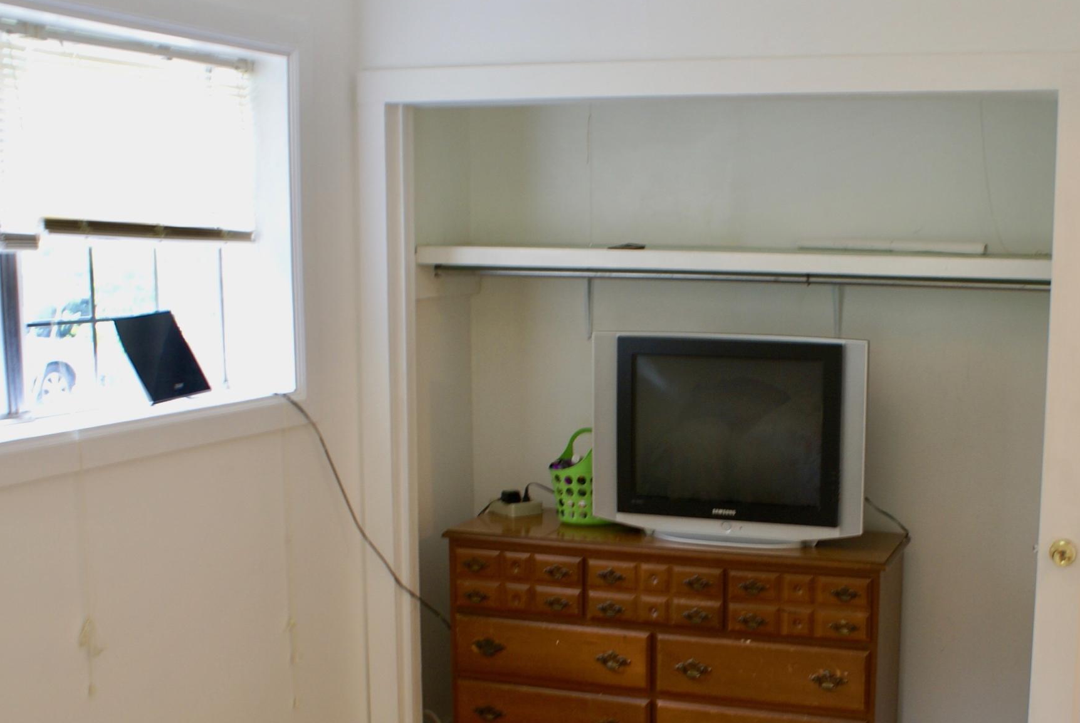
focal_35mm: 47
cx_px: 708
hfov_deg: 41.4
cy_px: 350
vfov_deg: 28.7
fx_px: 1412
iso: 125
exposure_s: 1/20
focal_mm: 18
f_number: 3.5
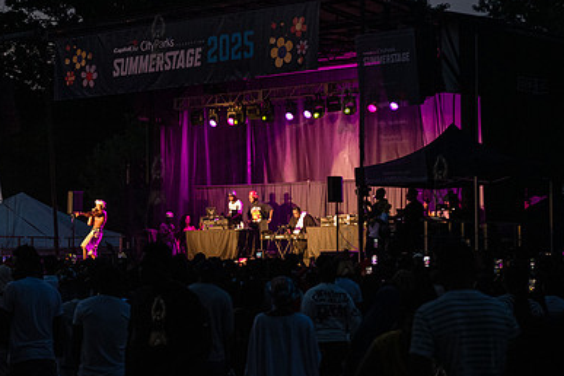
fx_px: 1676
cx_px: 137
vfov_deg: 12.8
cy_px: 220
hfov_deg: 19.0
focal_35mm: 107
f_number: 3.5
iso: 5000
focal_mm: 62
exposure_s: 1/250
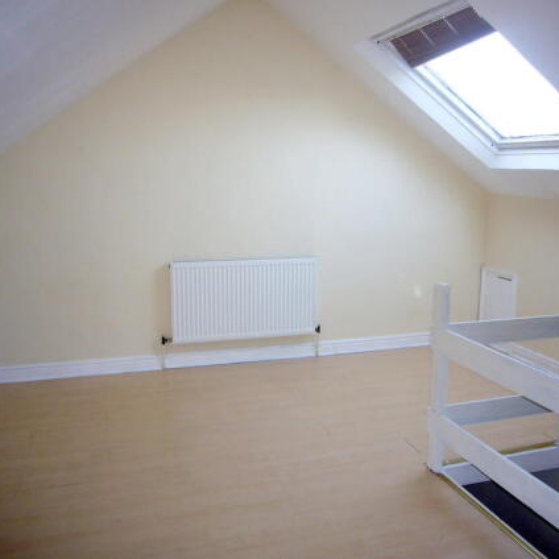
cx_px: 316
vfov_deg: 48.4
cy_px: 276
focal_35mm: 34
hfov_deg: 48.3
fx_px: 621
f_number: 2.8
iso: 125
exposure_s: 1/30
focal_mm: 4.6
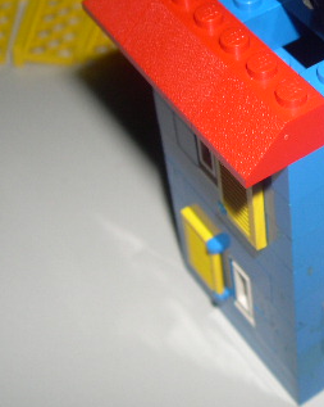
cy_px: 122
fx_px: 900
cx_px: 328
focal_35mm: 75
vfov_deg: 25.2
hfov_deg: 19.8
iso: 100
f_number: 7.6
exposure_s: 1/60
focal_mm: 8
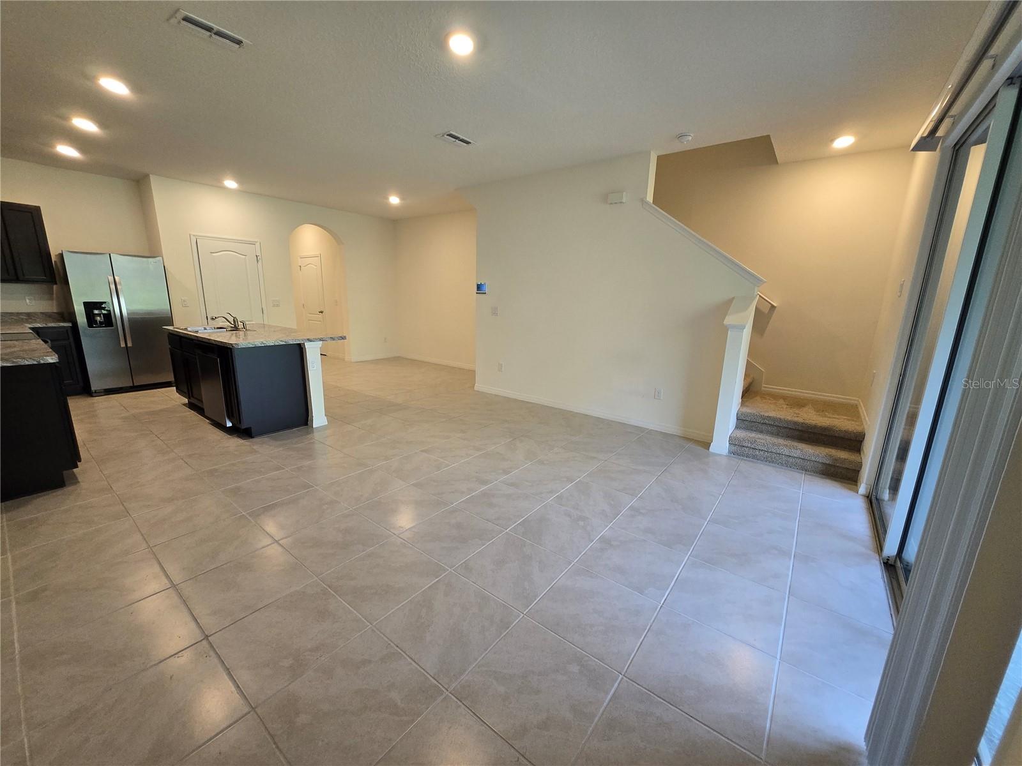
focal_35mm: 13
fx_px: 384
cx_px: 511
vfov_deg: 89.9
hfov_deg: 106.2
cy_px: 383
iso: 160
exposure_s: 1/60
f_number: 2.2
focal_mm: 1.7
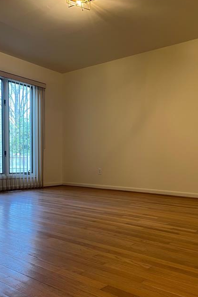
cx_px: 118
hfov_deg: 39.8
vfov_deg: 56.9
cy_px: 175
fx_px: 272
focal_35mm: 33
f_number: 1.5
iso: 125
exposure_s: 1/60
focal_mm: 5.7
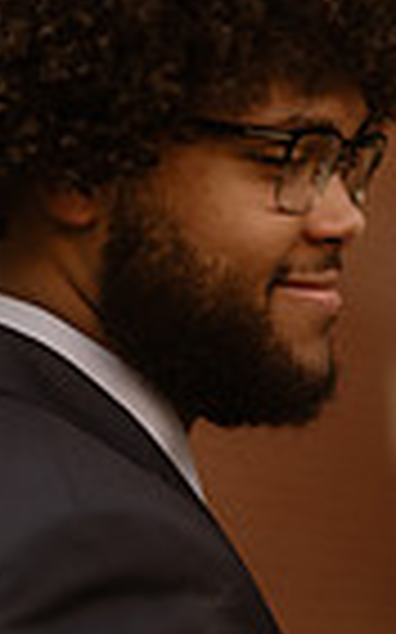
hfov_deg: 8.0
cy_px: 576
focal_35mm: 163
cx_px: 279
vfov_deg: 12.7
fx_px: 2818
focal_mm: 50
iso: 250
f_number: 1.4
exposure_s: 1/320
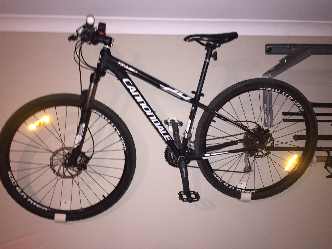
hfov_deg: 61.7
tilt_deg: +5.3
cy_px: 124
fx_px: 278
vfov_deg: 48.2
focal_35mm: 29
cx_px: 166
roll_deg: +0.1
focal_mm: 4.15
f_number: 2.2
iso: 125
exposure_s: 1/17
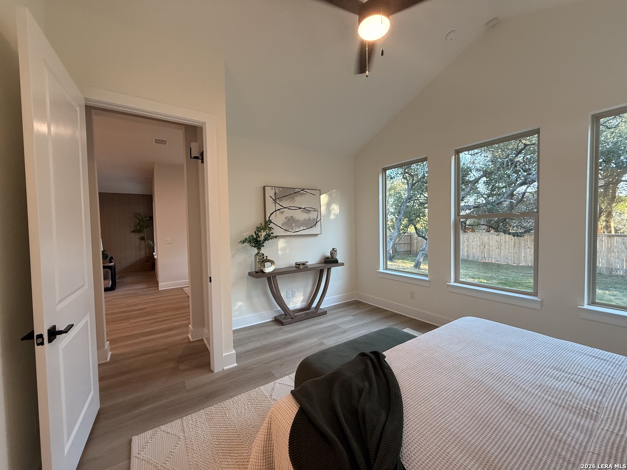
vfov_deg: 85.7
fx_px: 254
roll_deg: +0.5
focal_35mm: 14
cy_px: 235
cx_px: 314
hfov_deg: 102.1
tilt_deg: -0.6
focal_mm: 2.22
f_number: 2.2
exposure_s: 1/120
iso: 200
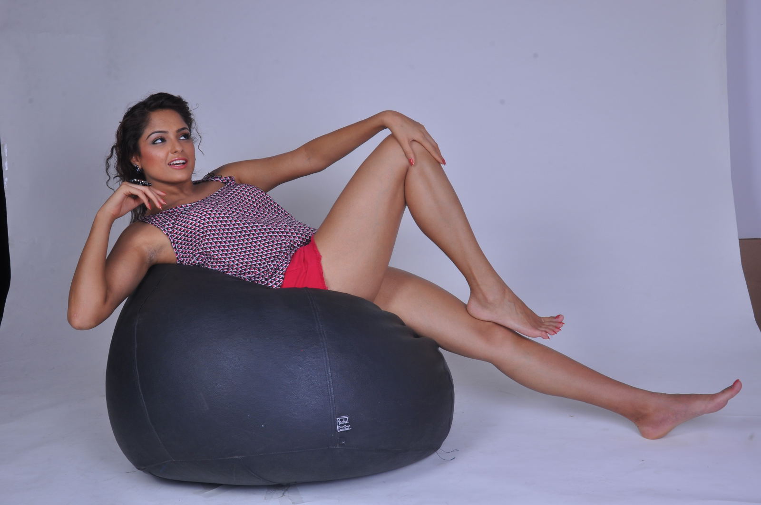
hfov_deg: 53.2
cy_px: 252
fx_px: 760
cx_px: 380
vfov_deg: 36.8
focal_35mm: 36
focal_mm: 24
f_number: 18
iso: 200
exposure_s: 1/160
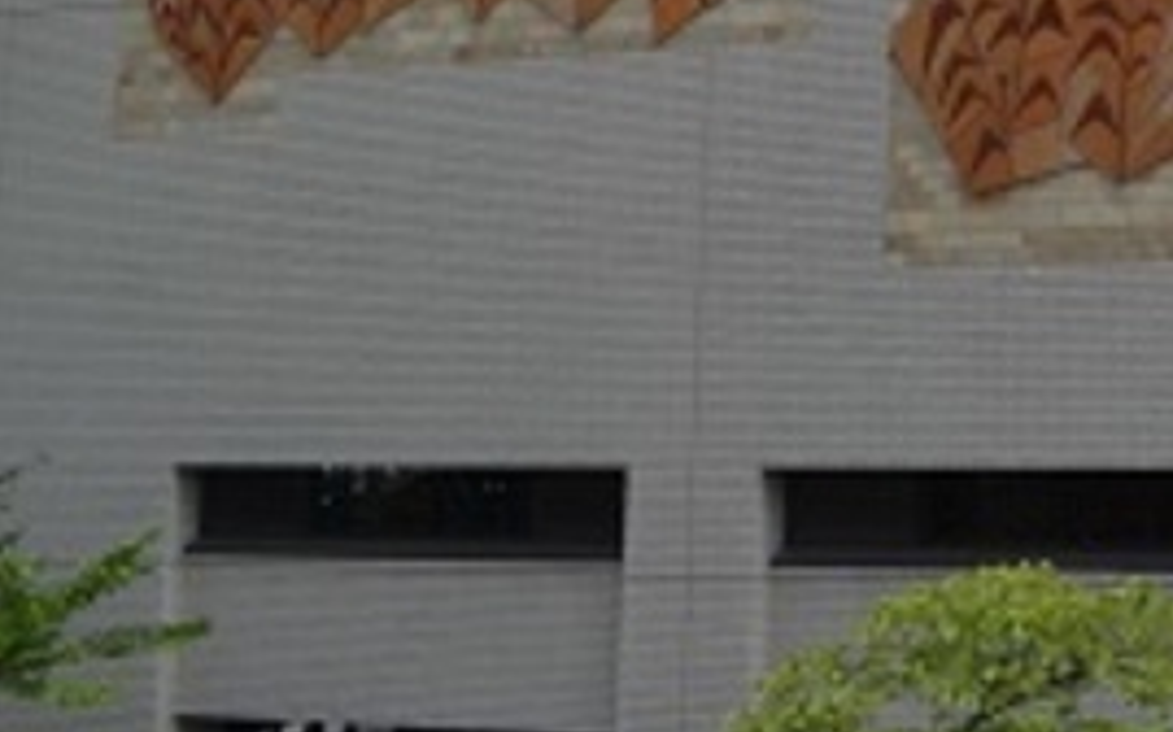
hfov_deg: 18.8
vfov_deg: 12.5
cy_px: -447
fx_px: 3132
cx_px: 1740
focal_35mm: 98
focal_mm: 18
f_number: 8
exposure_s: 1/200
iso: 100
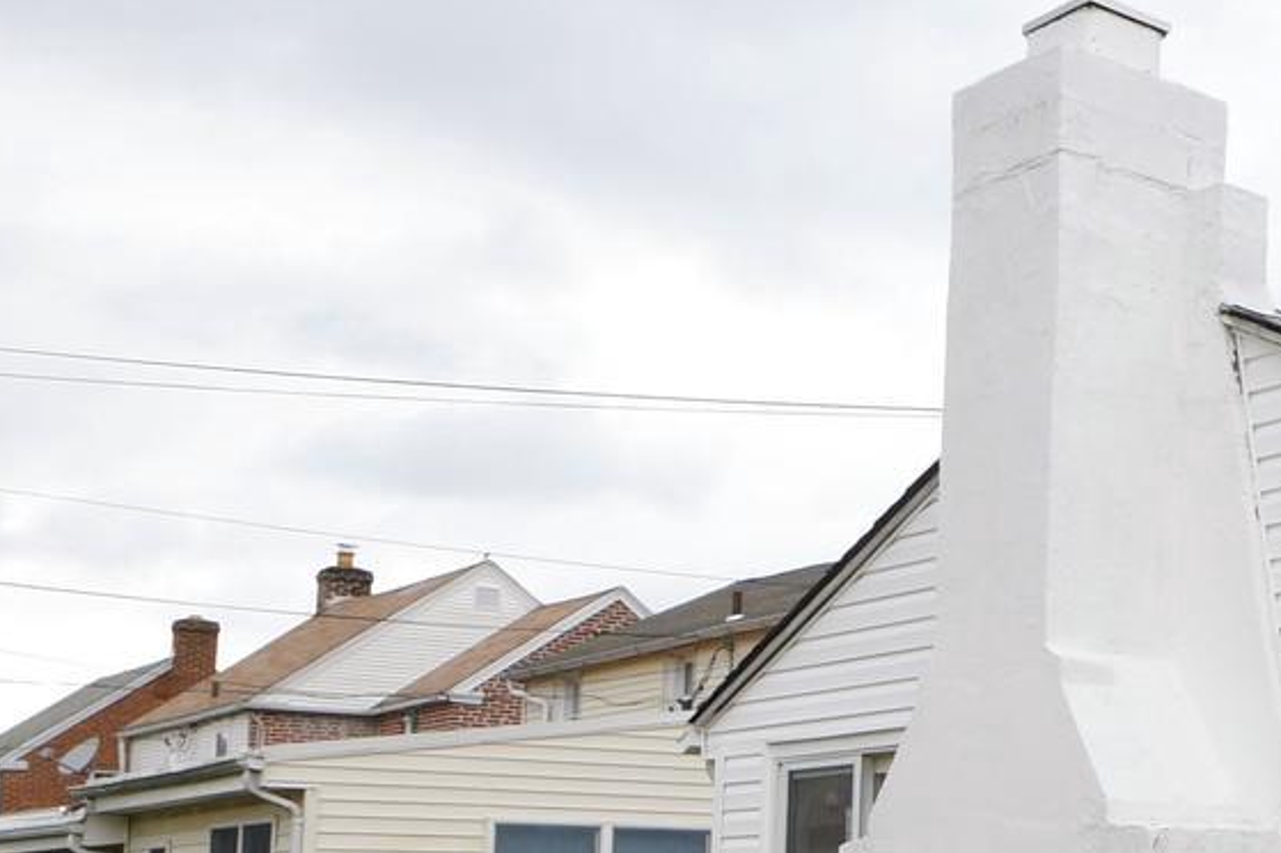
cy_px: 785
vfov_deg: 23.8
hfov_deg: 25.1
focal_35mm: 55
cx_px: 2030
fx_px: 1956
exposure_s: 1/125
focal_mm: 10
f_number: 9
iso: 250
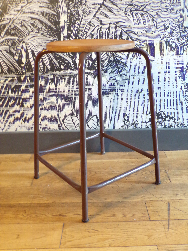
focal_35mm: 37
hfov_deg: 38.7
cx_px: 94
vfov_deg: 50.1
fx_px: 268
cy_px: 126
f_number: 3.3
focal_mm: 6.6
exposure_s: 1/12
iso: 400
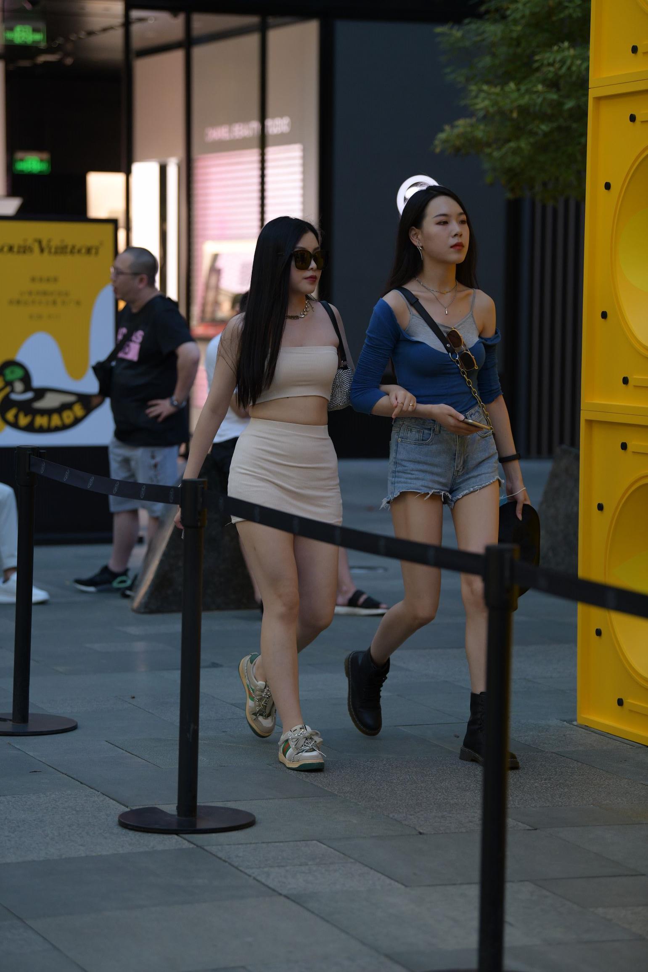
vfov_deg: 18.6
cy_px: 486
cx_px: 324
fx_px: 2969
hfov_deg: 12.5
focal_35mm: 110
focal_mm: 110
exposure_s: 1/400
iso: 1000
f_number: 3.2
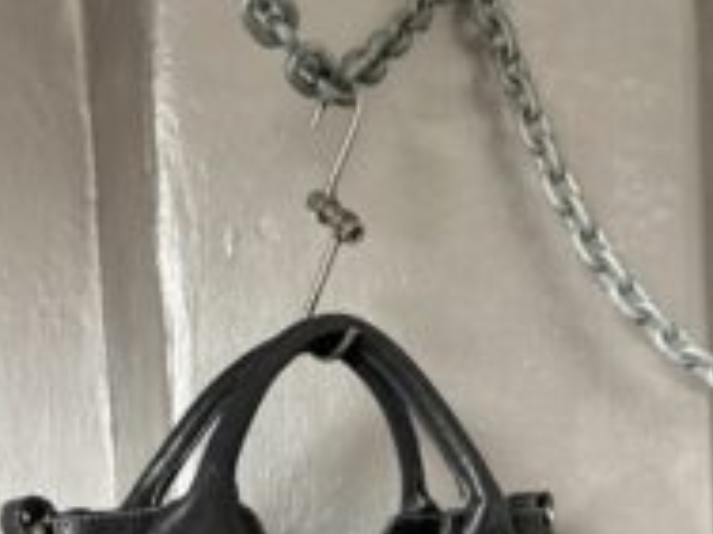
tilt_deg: +1.8
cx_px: 267
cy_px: 540
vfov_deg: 29.9
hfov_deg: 41.8
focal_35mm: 45
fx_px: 927
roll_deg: -1.1
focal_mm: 6.76
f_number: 1.78
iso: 500
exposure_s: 1/60
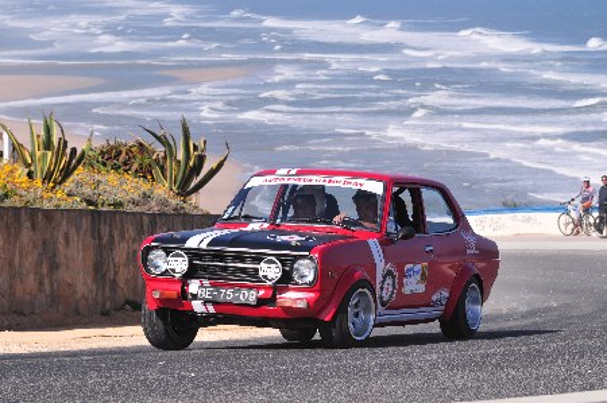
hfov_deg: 13.1
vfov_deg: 8.7
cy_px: 202
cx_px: 304
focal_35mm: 158
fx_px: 2653
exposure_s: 1/800
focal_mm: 105
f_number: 6.3
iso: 250
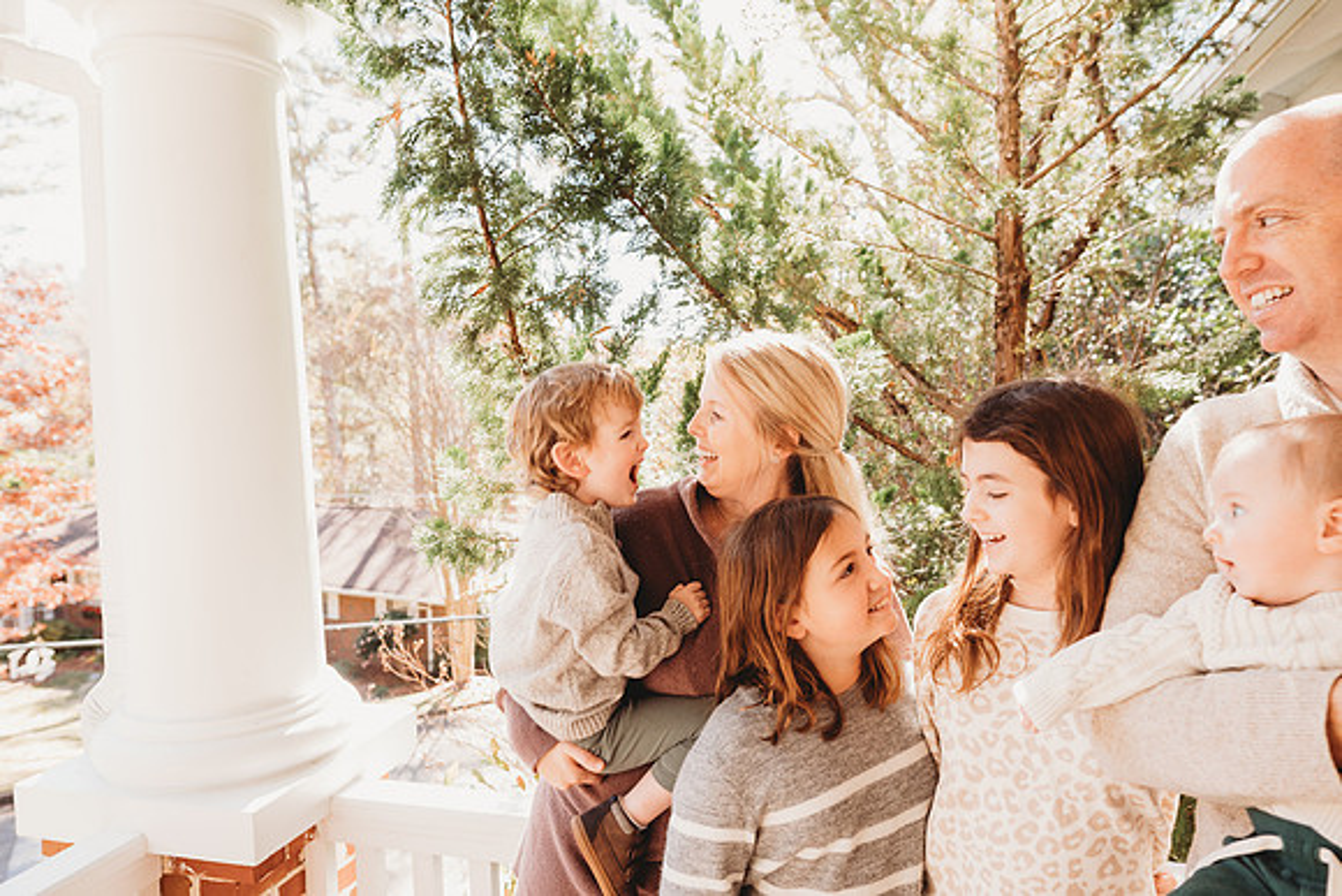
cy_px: 448
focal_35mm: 24
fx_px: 895
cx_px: 671
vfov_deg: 53.2
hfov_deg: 73.7
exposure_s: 1/200
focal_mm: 24
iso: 400
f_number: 4.5
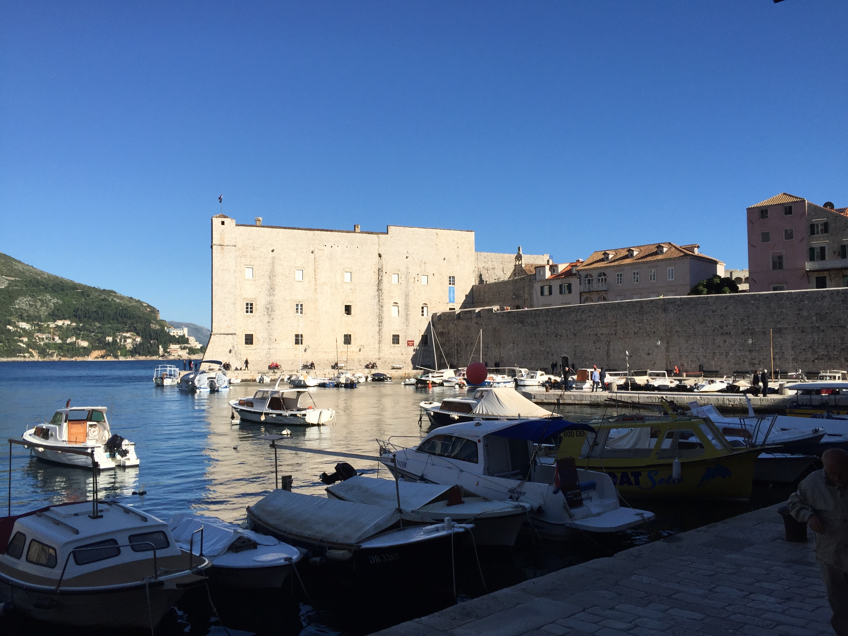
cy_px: 318
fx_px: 710
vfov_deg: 48.2
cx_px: 424
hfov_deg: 61.7
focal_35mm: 29
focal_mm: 4.15
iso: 32
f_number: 2.2
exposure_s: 1/2825
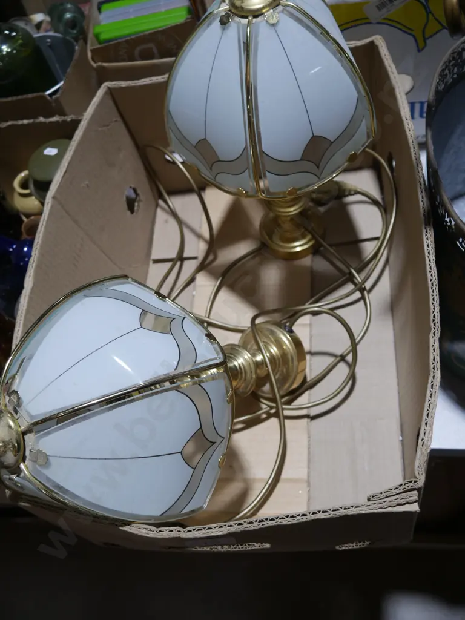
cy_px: 310
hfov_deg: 44.2
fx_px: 573
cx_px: 232
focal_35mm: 32
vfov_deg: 56.8
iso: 200
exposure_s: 1/100
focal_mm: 16
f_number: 3.6
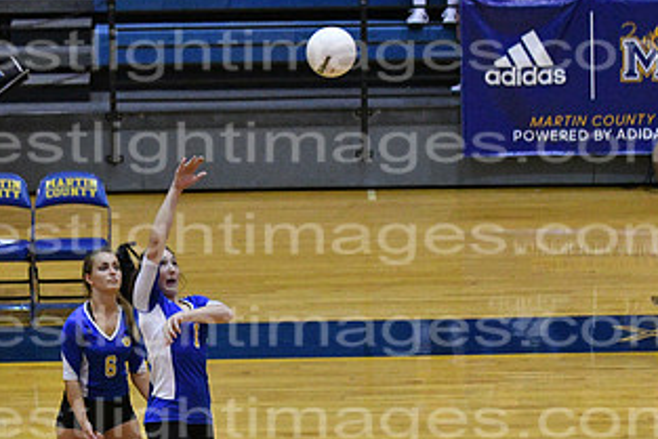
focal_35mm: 389
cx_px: 217
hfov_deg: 5.3
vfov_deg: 3.5
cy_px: 377
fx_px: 7113
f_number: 4
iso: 8000
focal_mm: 140
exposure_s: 1/800
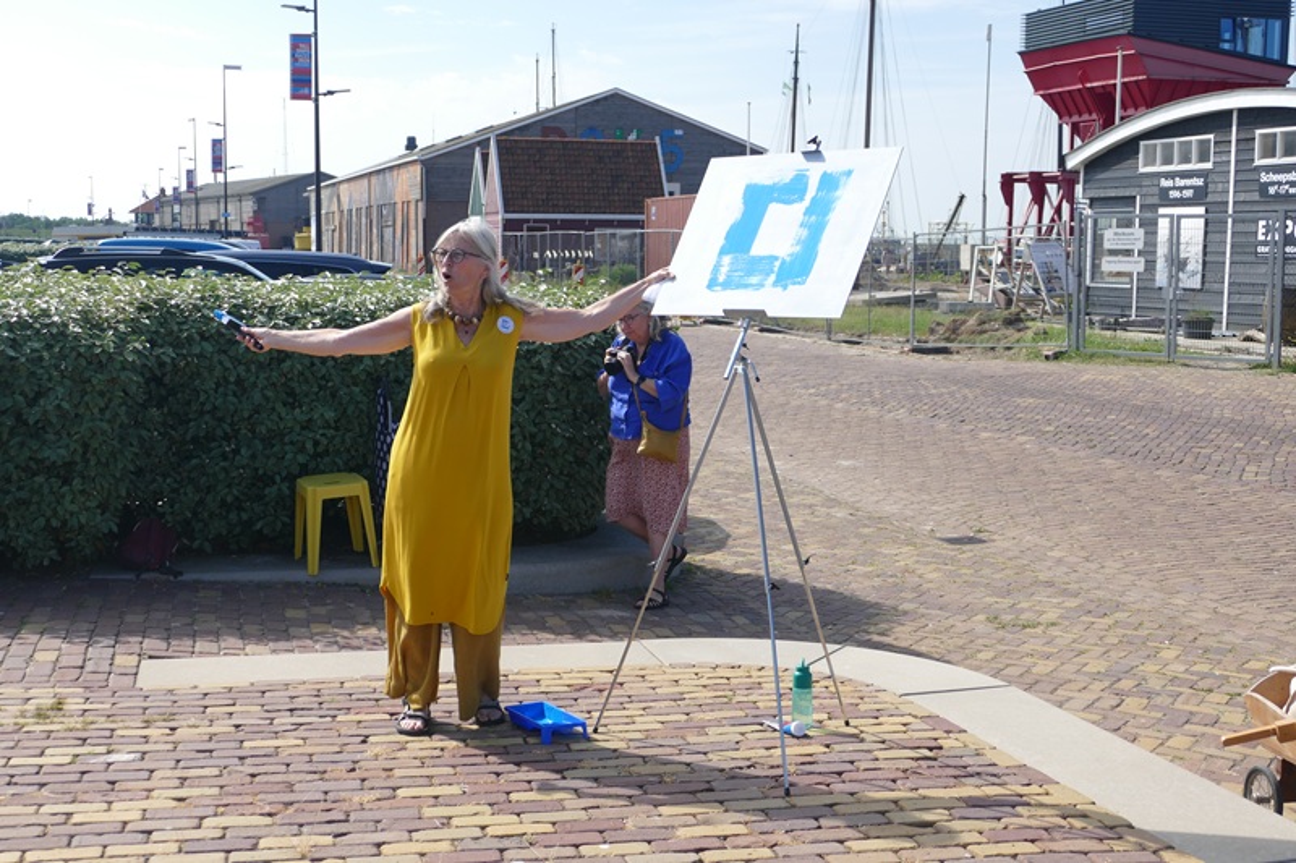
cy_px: 432
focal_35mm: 49
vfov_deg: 27.5
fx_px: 1764
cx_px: 648
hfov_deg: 40.4
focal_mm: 17.83
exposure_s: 1/1600
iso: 125
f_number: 3.3
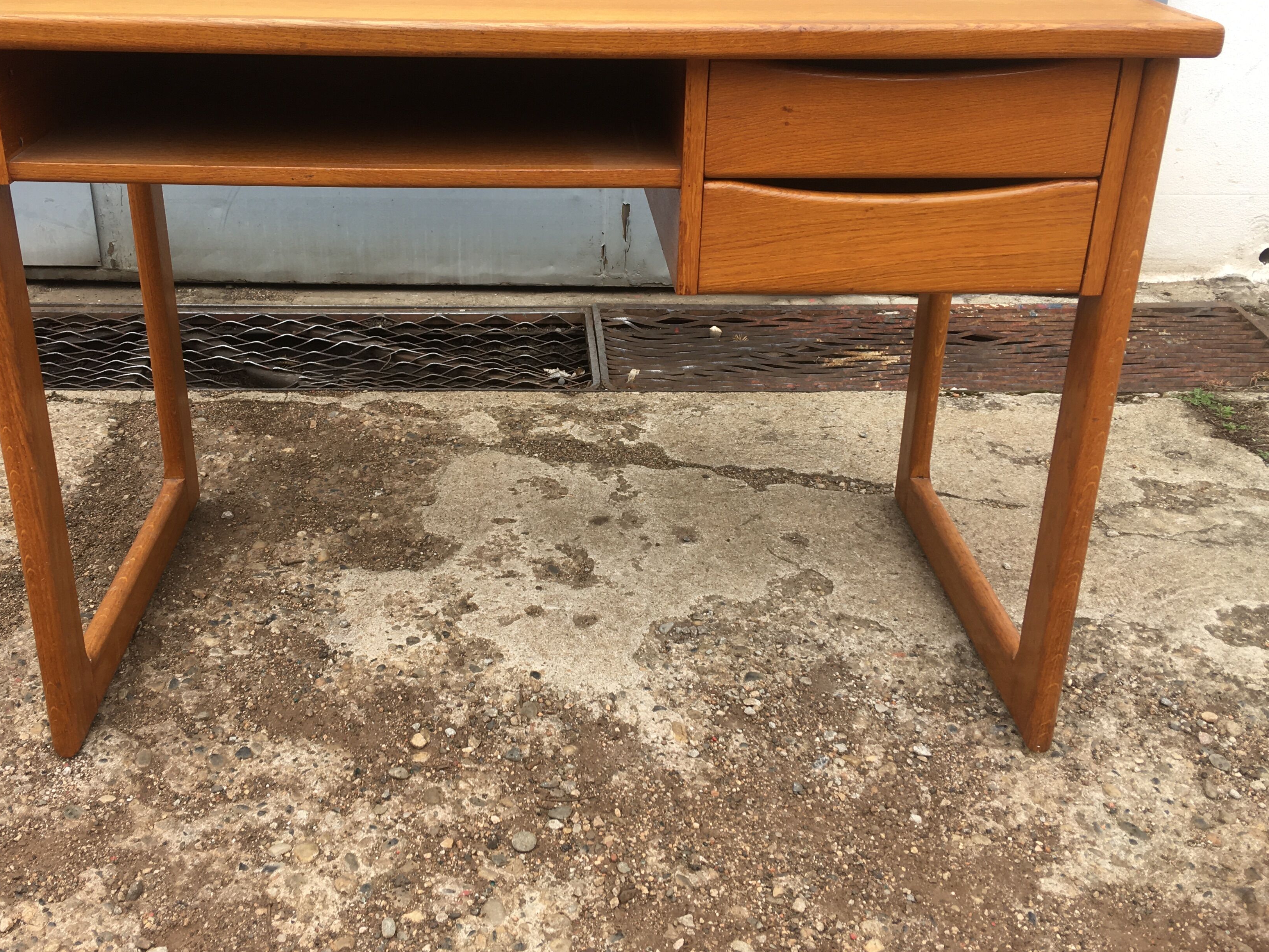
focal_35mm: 36
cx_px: 552
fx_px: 1320
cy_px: 370
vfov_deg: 39.5
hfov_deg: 51.2
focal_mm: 4.15
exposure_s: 1/107
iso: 25
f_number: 2.2
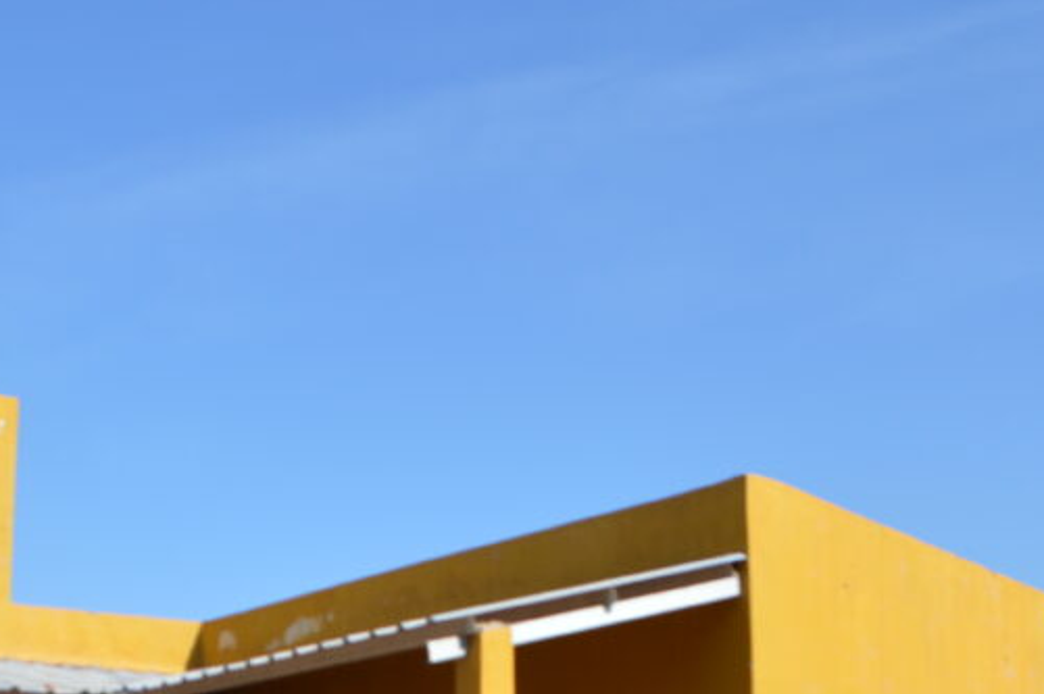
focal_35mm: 63
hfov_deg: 30.8
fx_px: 1825
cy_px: 671
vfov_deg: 20.9
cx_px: 152
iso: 100
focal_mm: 18
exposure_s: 1/250
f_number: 8
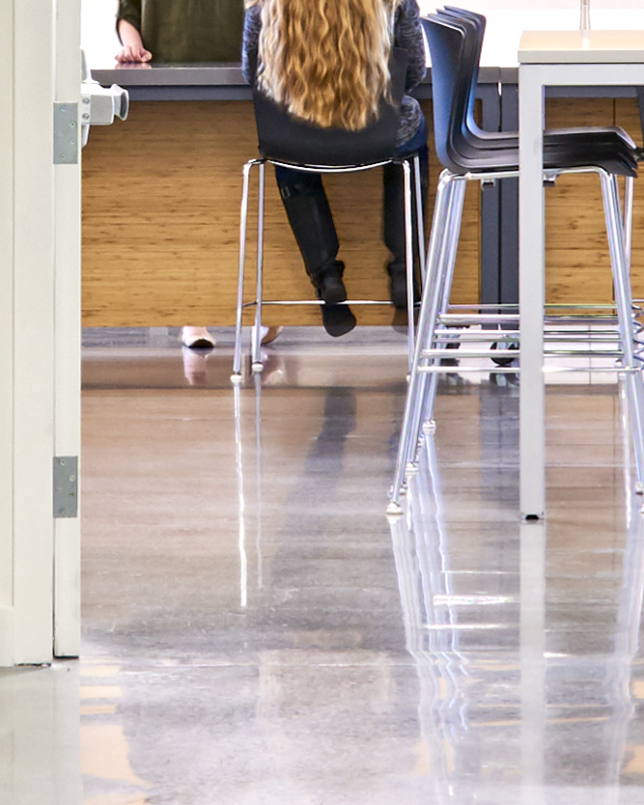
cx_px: -71
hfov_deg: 5.3
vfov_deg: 6.7
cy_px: 79
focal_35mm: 290
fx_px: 6910
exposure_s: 2
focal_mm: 35
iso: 200
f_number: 11
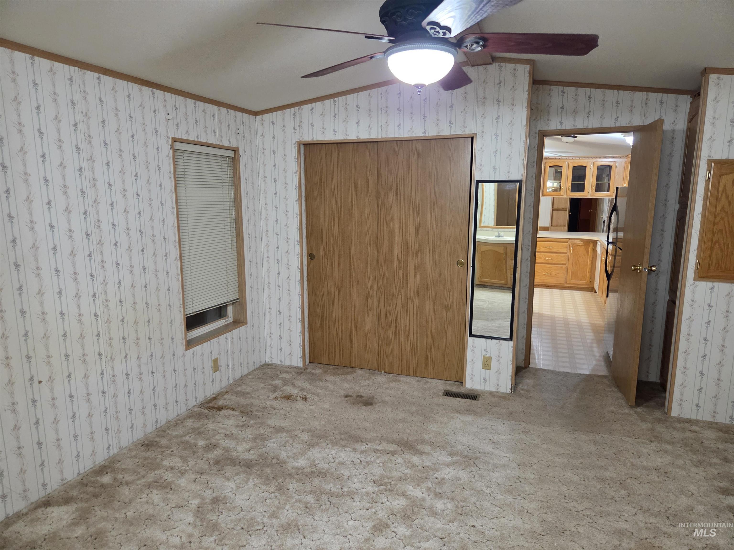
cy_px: 275
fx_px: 488
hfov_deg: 73.9
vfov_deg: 58.9
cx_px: 367
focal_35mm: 23
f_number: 1.8
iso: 800
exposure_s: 1/120
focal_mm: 5.4
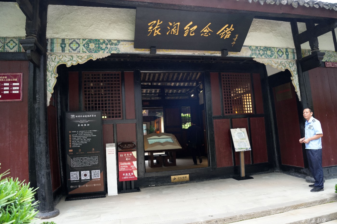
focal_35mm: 25
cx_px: 168
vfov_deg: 51.3
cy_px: 112
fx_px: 234
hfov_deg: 71.5
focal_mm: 25
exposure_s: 1/160
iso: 1250
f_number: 4
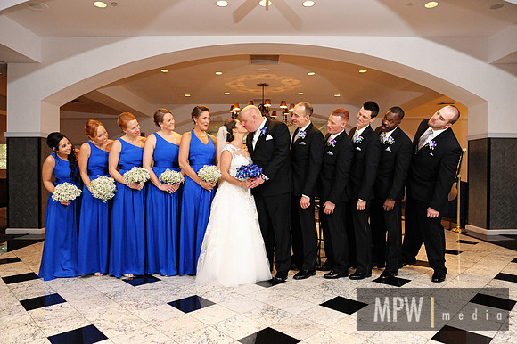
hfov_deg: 73.8
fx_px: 344
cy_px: 172
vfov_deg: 53.1
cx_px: 258
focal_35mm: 24
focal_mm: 24
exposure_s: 1/200
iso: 2500
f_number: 2.8
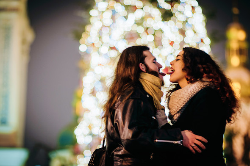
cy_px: 83
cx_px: 125
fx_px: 884
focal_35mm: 128
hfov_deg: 16.1
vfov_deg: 10.7
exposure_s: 1/6
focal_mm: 85
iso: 200
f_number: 1.8
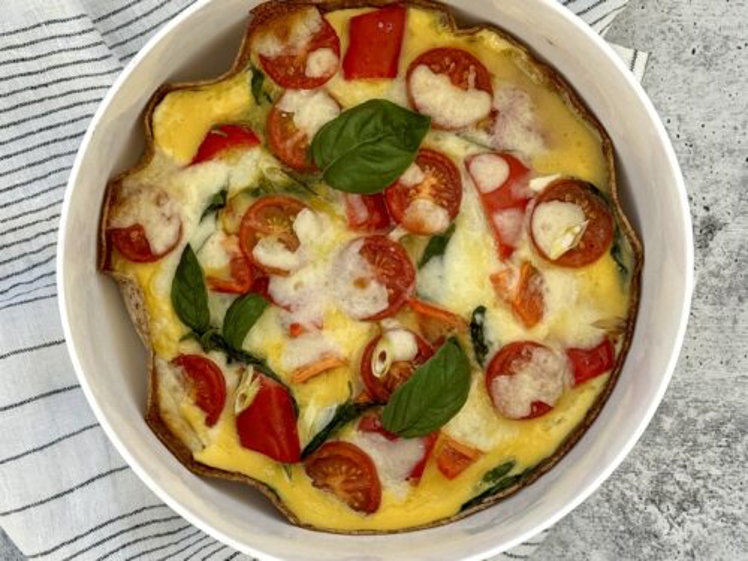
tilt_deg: -88.2
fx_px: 800
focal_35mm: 37
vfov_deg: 38.7
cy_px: 280
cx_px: 374
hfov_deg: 50.1
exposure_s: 1/3096
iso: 64
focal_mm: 6.76
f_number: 1.78
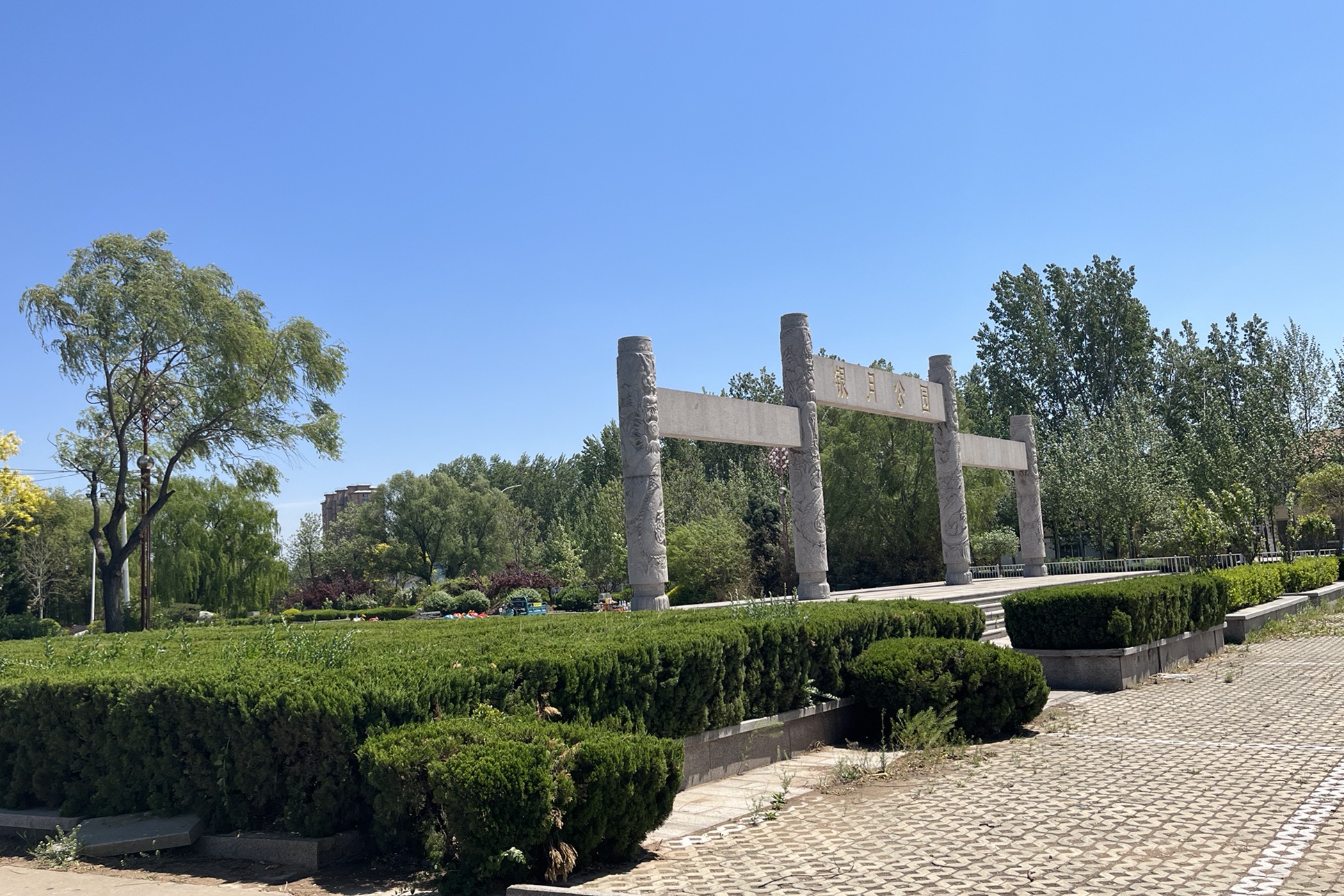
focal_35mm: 28
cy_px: 484
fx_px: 1045
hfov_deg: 65.5
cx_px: 650
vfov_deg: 46.4
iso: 50
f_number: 1.6
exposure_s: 1/3745
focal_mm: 5.1
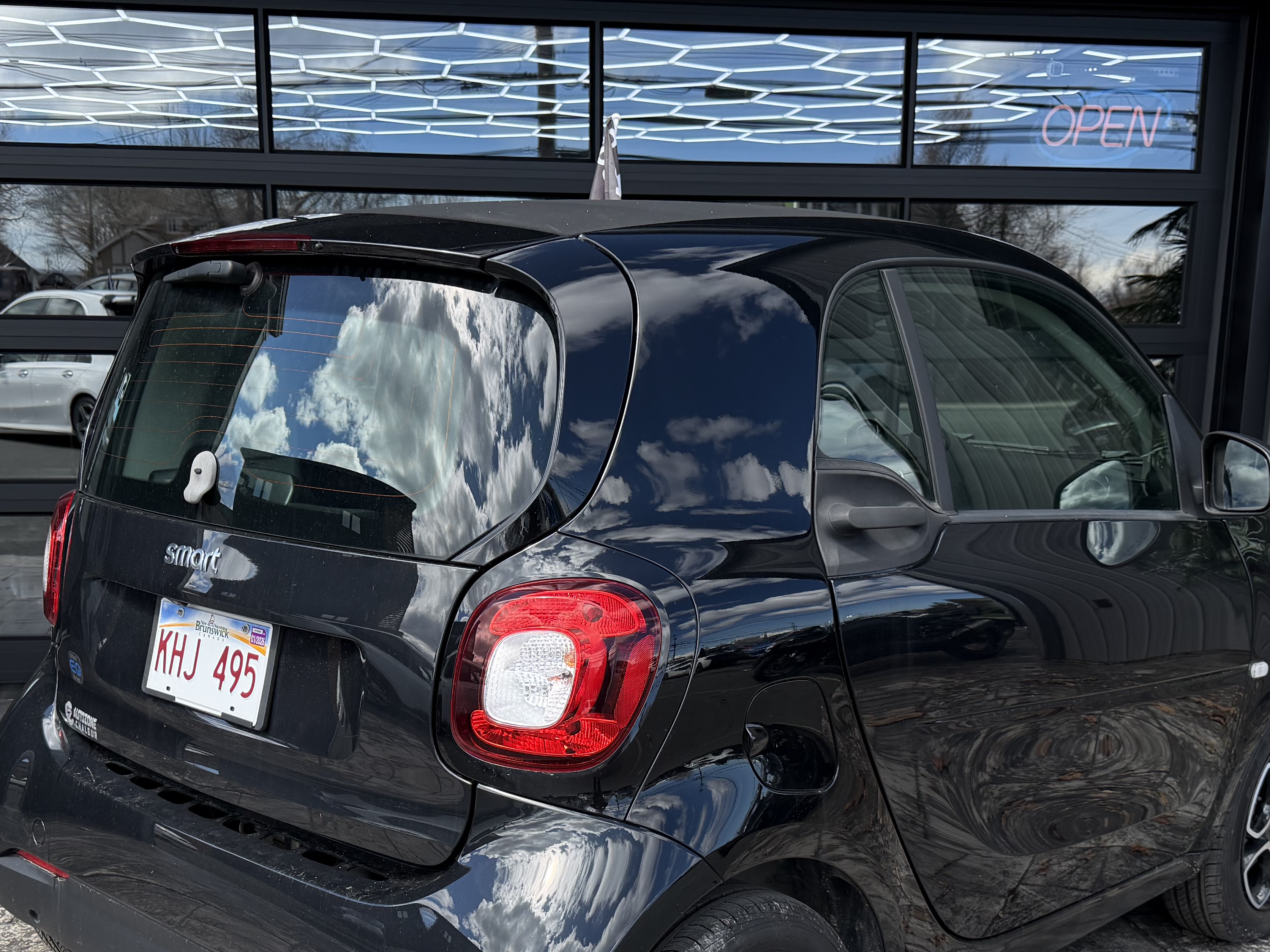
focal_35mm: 41
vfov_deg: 34.5
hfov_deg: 45.8
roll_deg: -0.4
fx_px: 1504
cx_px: 601
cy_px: 691
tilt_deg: -14.0
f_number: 1.78
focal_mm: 6.76
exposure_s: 1/1949
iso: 100
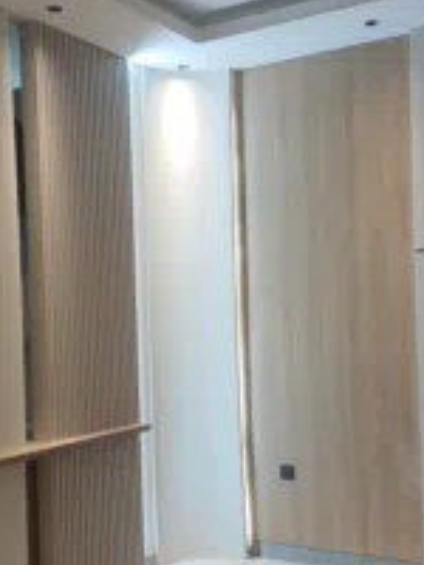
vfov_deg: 38.1
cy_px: 319
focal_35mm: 50
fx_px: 817
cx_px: 167
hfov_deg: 29.0
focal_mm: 4.65
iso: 160
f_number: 1.8
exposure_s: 1/50
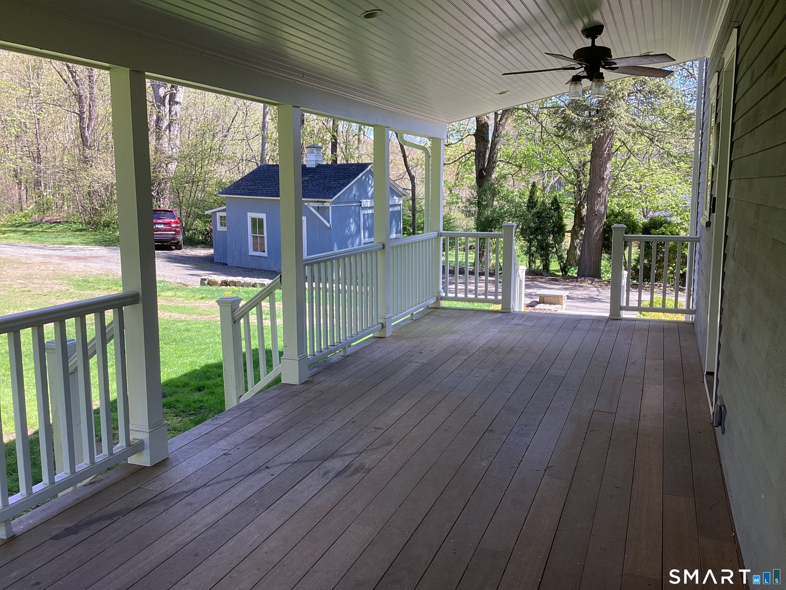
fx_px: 704
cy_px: 295
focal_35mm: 31
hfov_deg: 58.4
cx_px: 393
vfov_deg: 45.4
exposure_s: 1/130
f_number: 2.4
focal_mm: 3.3
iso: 25
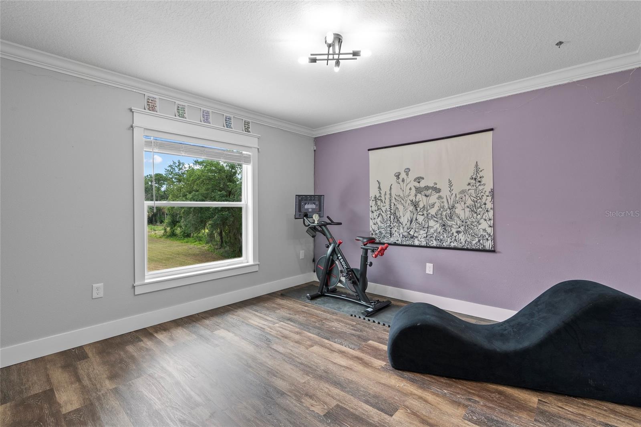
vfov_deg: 73.8
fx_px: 285
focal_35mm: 16
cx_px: 320
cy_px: 214
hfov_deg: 96.7
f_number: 8
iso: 400
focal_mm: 16
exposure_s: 1/2.5
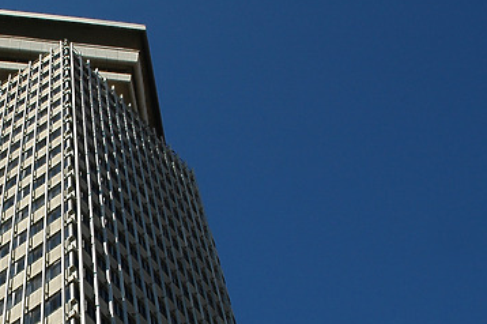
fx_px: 919
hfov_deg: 28.2
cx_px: 18
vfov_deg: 19.8
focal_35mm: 68
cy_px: 249
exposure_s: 1/400
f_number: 10
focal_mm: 18
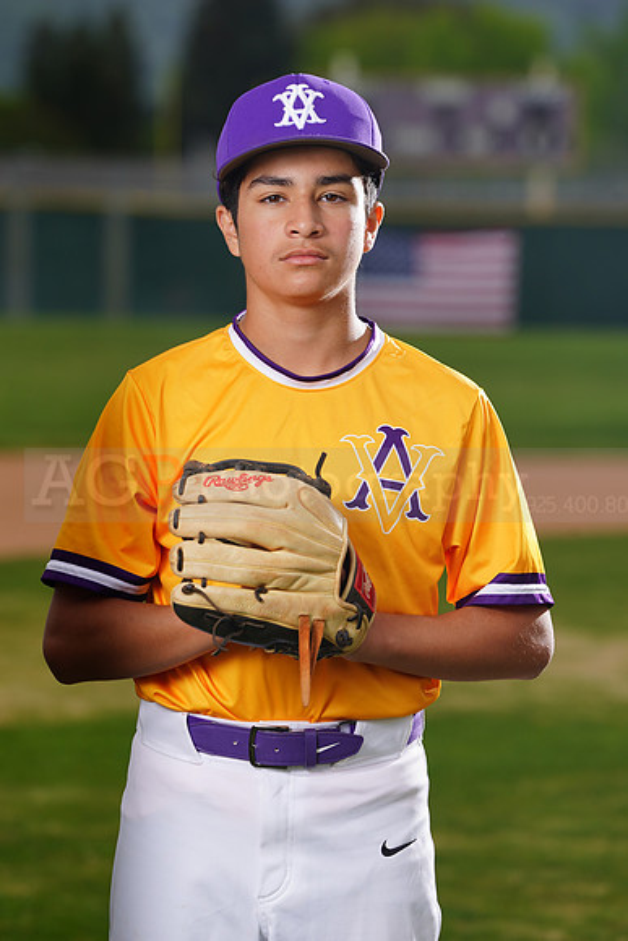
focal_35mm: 244
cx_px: 314
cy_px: 470
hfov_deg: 5.6
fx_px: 6380
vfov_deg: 8.4
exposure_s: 1/250
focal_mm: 244
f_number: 7.1
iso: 100
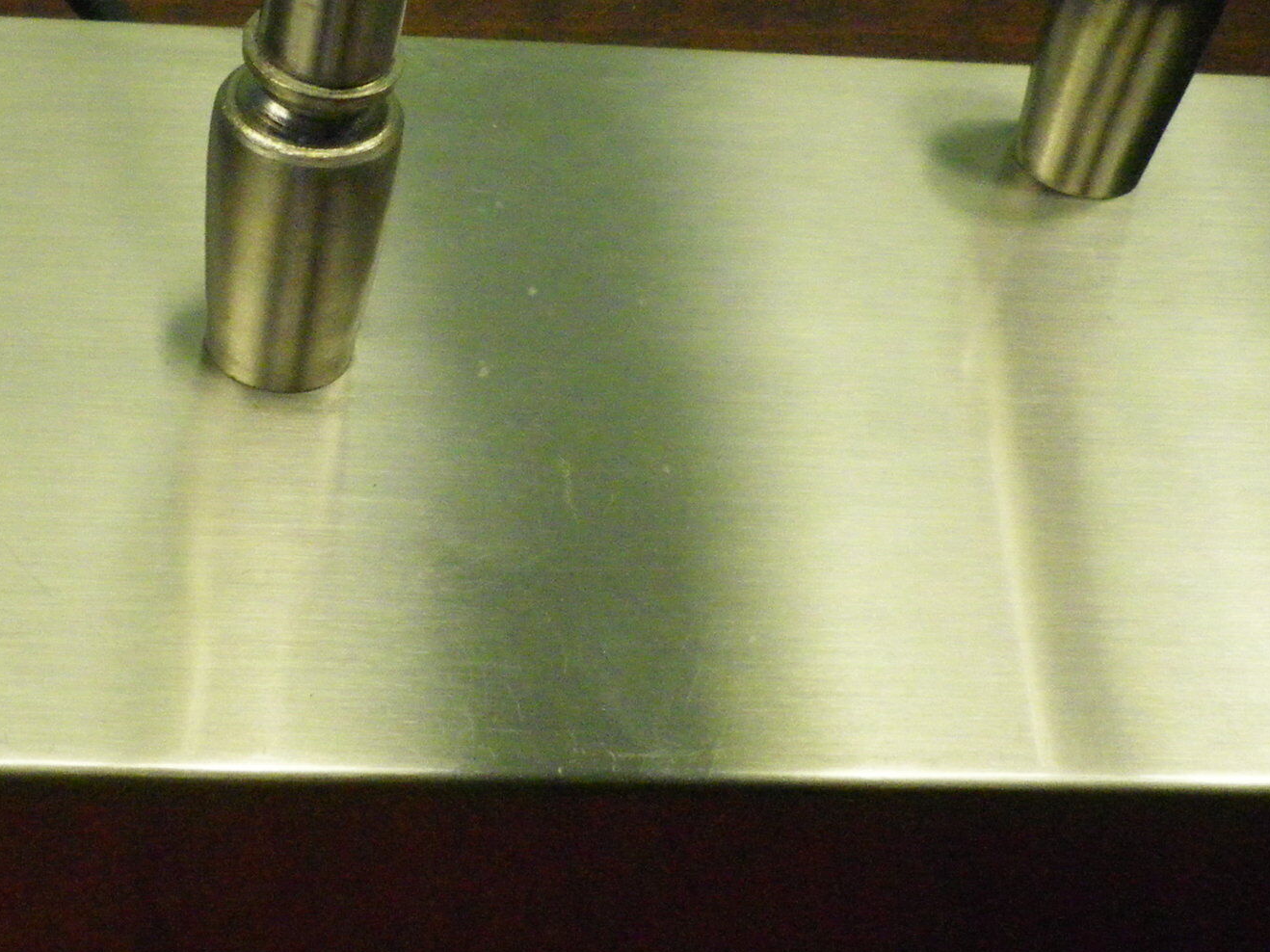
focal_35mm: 85
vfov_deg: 17.3
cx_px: 274
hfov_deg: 22.7
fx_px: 3118
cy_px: 374
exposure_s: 1/60
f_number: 2.6
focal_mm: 4.9
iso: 400
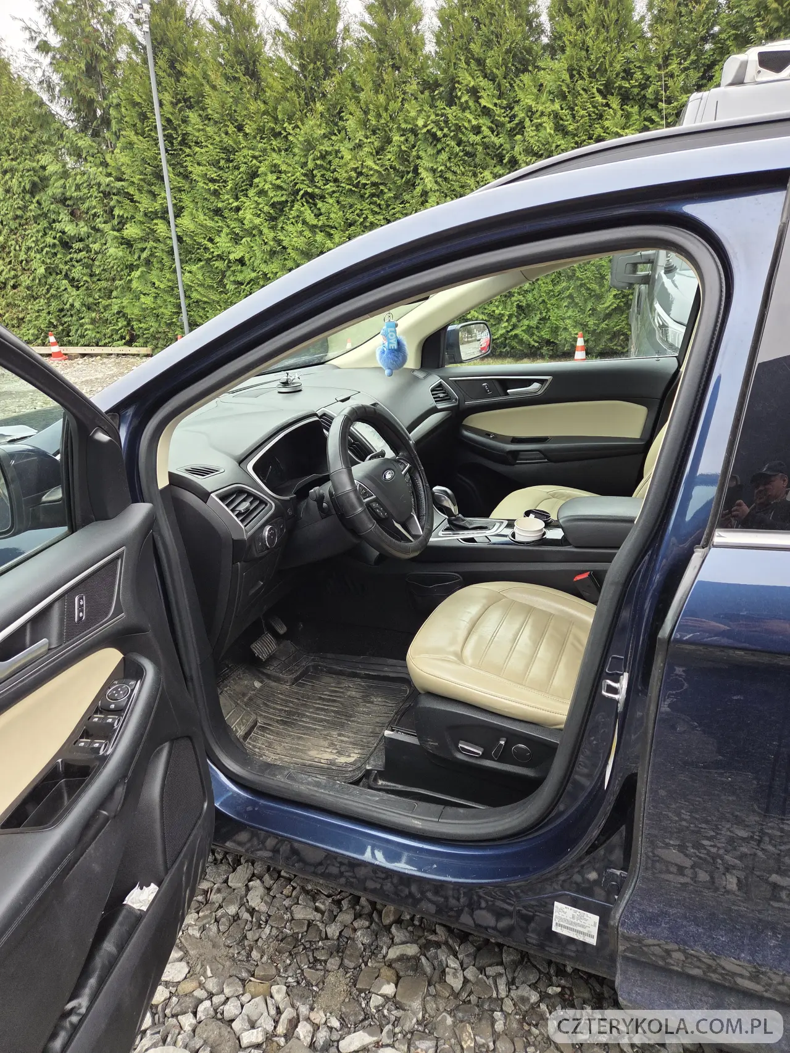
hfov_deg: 58.9
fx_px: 700
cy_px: 526
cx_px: 395
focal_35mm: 23
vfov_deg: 73.9
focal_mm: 5.4
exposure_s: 1/180
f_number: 1.8
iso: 40
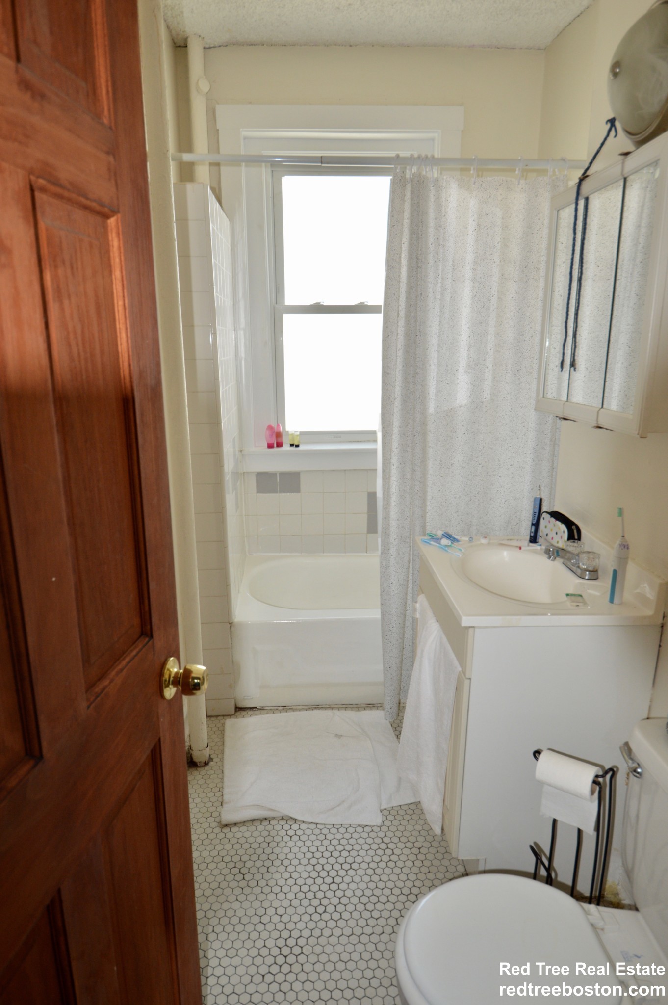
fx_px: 585
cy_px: 502
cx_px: 334
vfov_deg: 81.2
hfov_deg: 59.4
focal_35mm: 21
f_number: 4
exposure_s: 1/100
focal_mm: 14
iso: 400
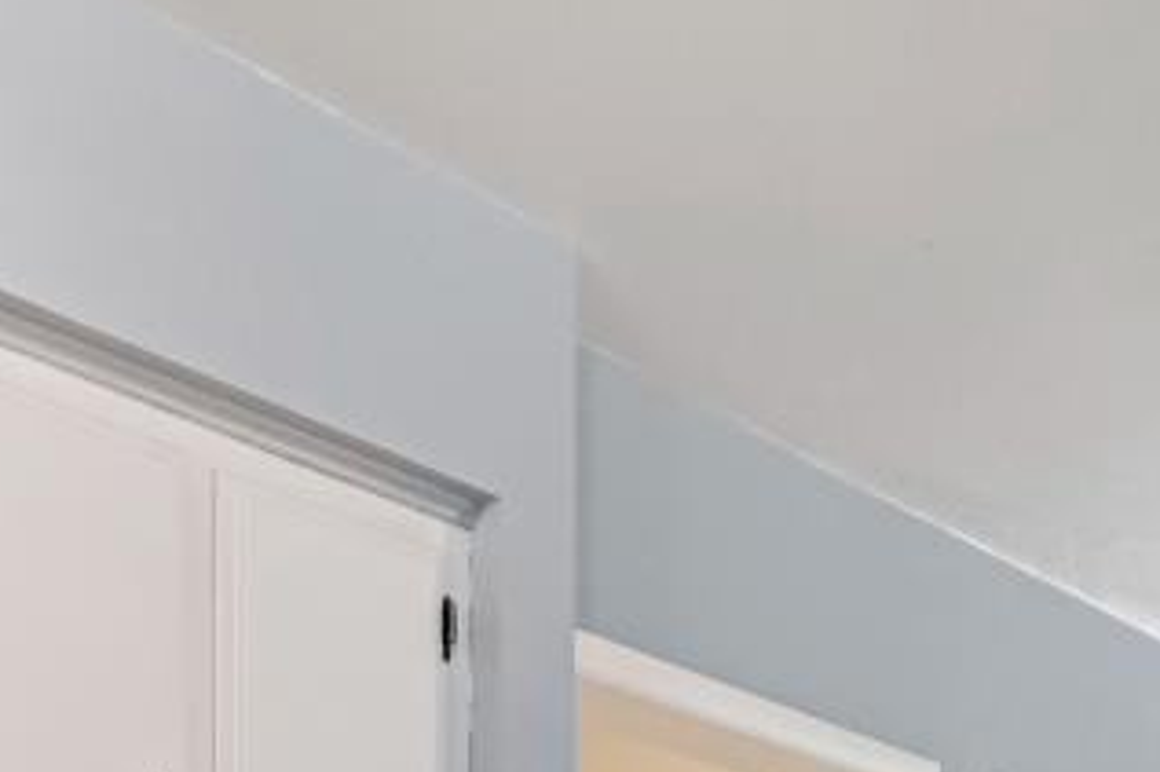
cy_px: 1449
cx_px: 280
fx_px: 2286
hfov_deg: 28.0
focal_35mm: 71
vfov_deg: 15.9
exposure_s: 1/6
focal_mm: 10
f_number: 8
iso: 400
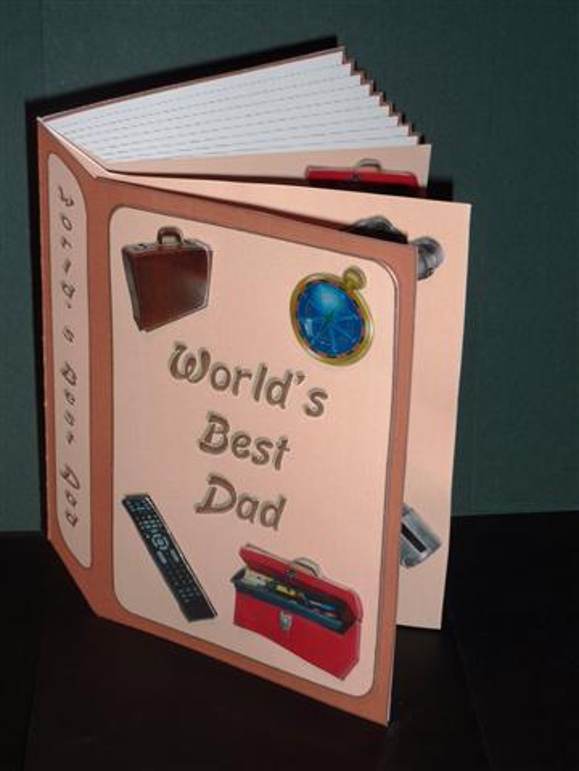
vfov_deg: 27.0
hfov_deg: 20.4
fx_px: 1606
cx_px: 290
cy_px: 386
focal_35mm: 72
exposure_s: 1/30
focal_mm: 11.9
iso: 100
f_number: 4.1
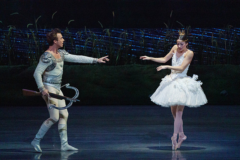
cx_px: 120
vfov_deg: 3.6
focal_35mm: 382
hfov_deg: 5.4
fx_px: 2547
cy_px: 80
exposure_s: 1/320
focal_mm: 382
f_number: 5.6
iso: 8000
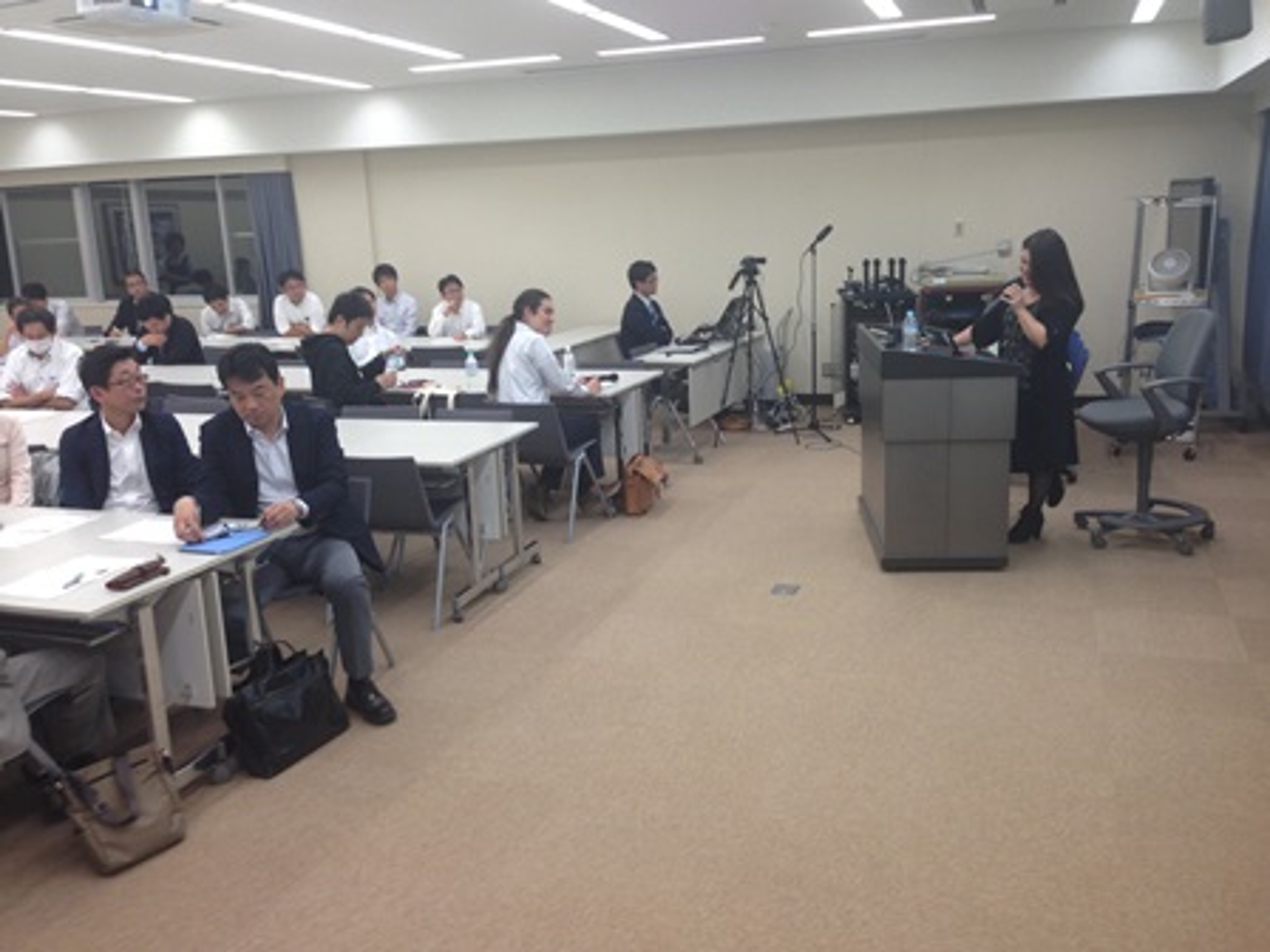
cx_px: 635
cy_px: 476
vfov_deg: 42.9
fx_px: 1211
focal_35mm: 33
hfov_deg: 55.4
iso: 50
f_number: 2.4
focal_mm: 4.13
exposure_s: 1/24
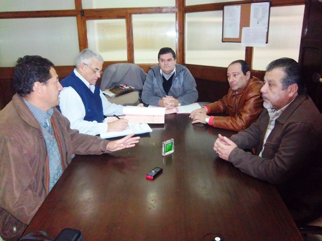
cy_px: 120
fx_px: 260
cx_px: 161
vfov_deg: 49.7
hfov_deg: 63.4
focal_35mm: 28
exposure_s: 1/30
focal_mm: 5.05
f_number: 3.5
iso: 400
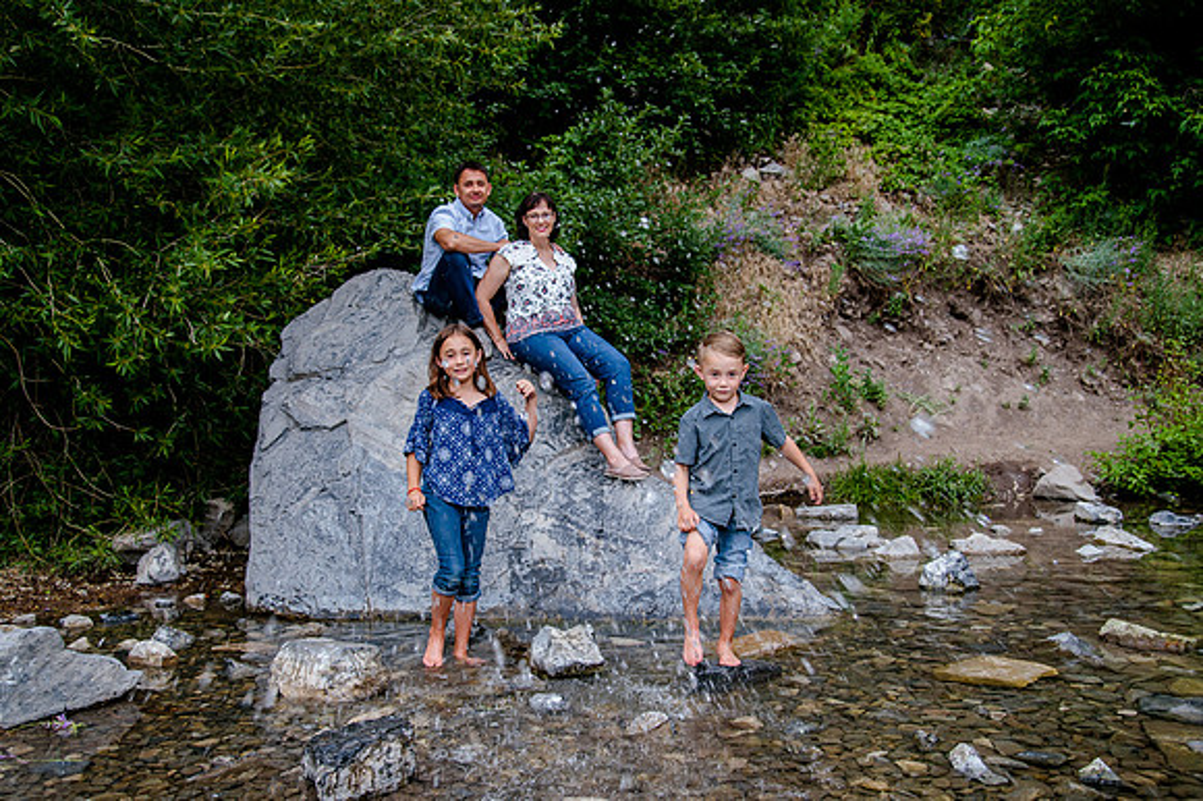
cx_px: 579
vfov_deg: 38.5
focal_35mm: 34
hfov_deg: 55.3
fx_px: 1147
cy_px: 399
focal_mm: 32
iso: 400
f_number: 5
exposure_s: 1/160
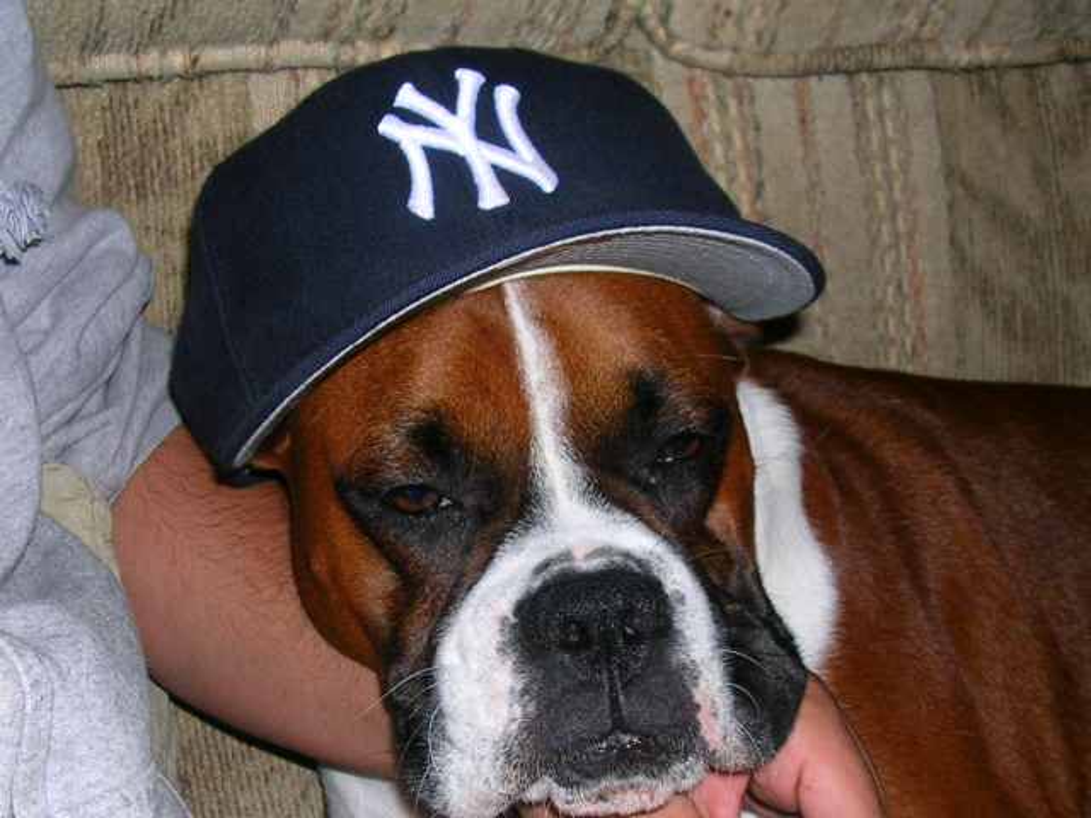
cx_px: 546
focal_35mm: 38
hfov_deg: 49.0
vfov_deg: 37.7
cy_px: 409
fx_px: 1198
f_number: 2.8
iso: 50
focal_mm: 5.8
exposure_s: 1/60.1
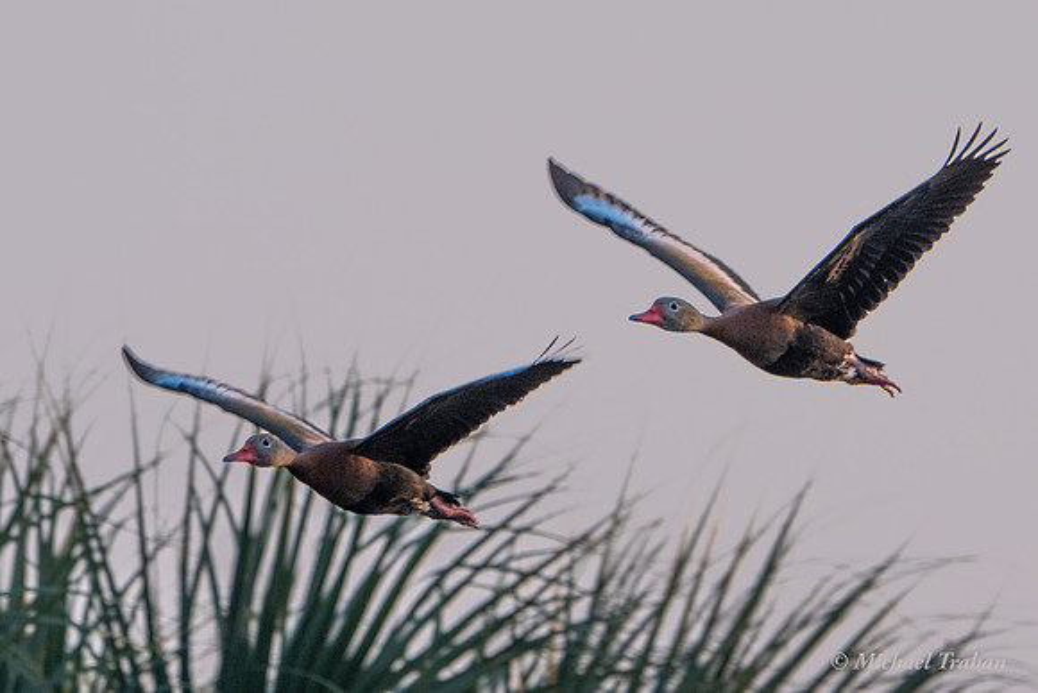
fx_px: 30460
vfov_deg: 1.3
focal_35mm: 1056
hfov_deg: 2.0
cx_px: 576
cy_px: 84
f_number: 10
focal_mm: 600
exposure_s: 1/800
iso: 1000
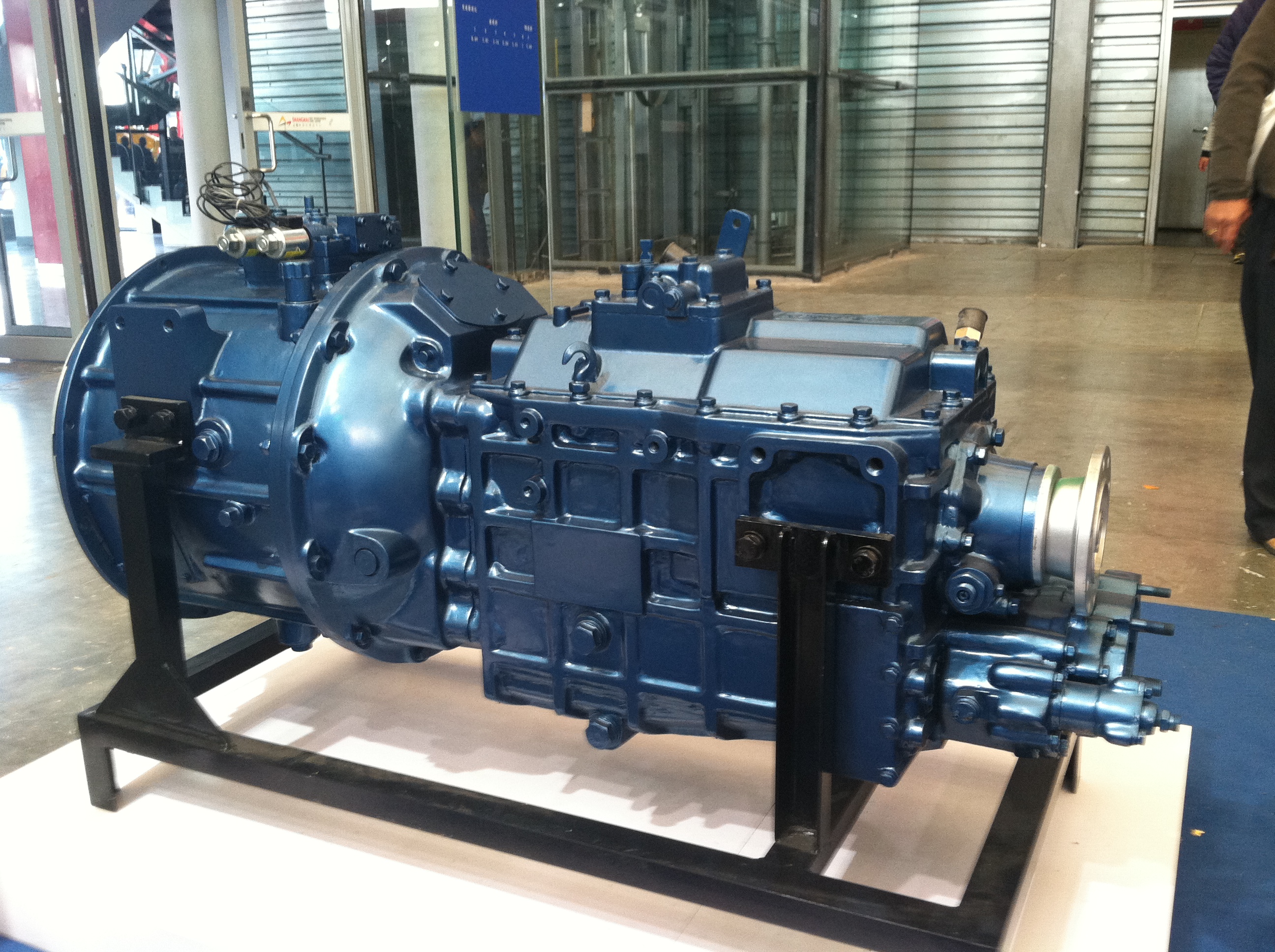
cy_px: 476
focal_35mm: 35
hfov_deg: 52.7
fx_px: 1287
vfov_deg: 40.6
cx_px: 638
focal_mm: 3.85
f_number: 2.8
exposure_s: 1/15
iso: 125
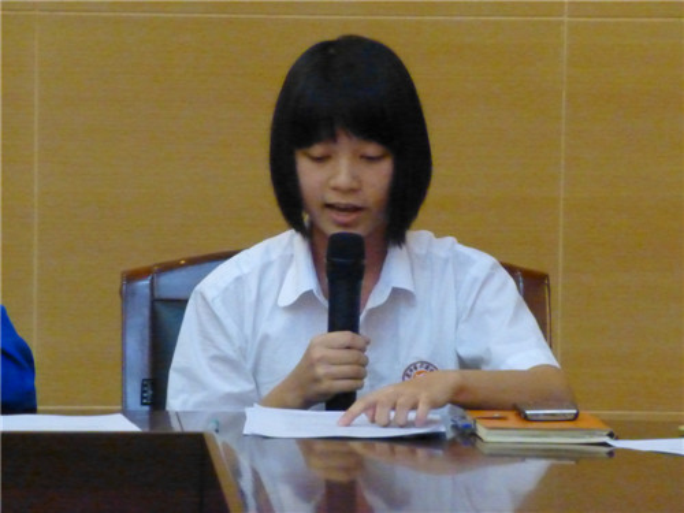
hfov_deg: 7.2
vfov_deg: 5.4
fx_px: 5414
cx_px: 342
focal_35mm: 274
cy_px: 256
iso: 3200
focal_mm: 44.4
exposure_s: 1/50
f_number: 5.7
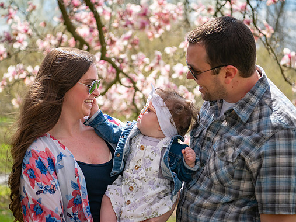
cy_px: 110
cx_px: 153
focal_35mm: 77
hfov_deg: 25.3
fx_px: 658
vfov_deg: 19.1
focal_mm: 70
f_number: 3.5
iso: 400
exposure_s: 1/4000
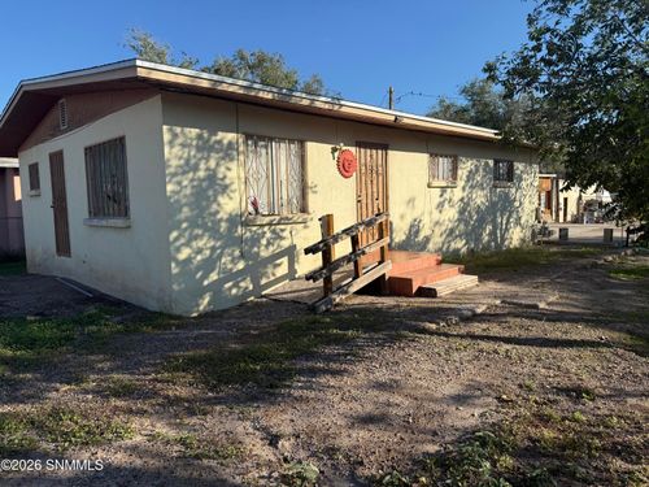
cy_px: 244
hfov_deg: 71.6
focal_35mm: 24
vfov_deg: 56.8
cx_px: 324
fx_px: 450
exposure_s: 1/3953
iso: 80
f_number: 1.78
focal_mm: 6.76
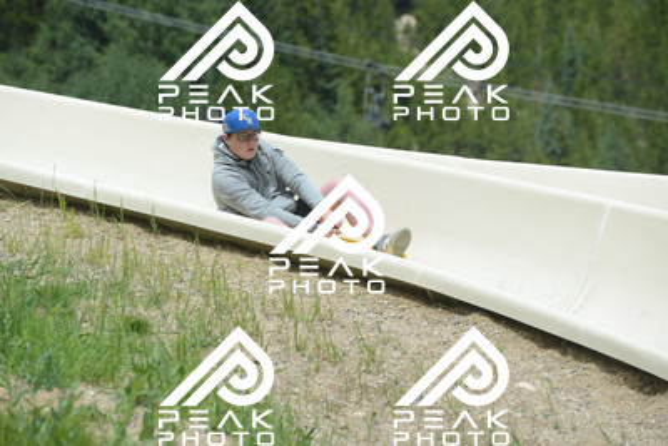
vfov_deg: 7.0
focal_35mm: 195
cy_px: 223
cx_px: 334
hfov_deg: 10.5
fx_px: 3619
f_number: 6.3
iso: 200
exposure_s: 1/640
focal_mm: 195
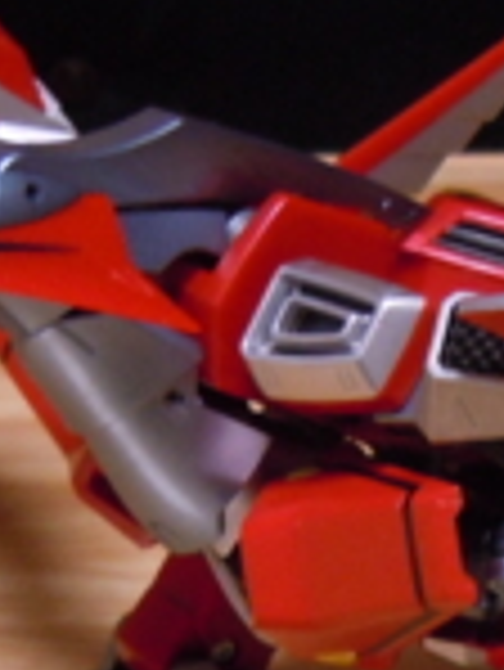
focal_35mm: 121
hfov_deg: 12.2
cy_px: 666
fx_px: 2346
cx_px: 459
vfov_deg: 16.0
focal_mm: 5.4
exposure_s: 1/13
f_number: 3.5
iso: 400
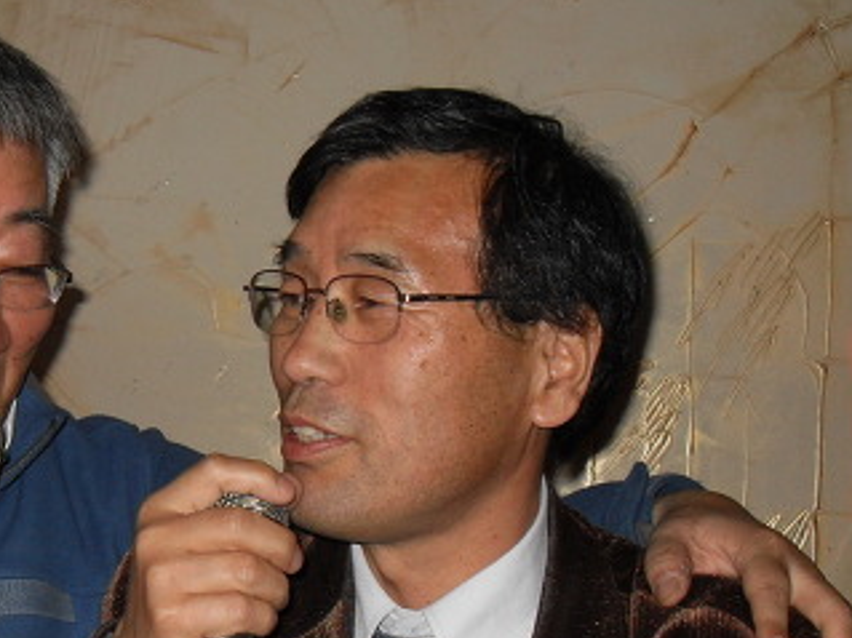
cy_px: 354
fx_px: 1648
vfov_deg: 21.9
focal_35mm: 67
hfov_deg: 28.3
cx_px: 158
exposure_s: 1/45
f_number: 2.8
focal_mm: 6.3
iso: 100
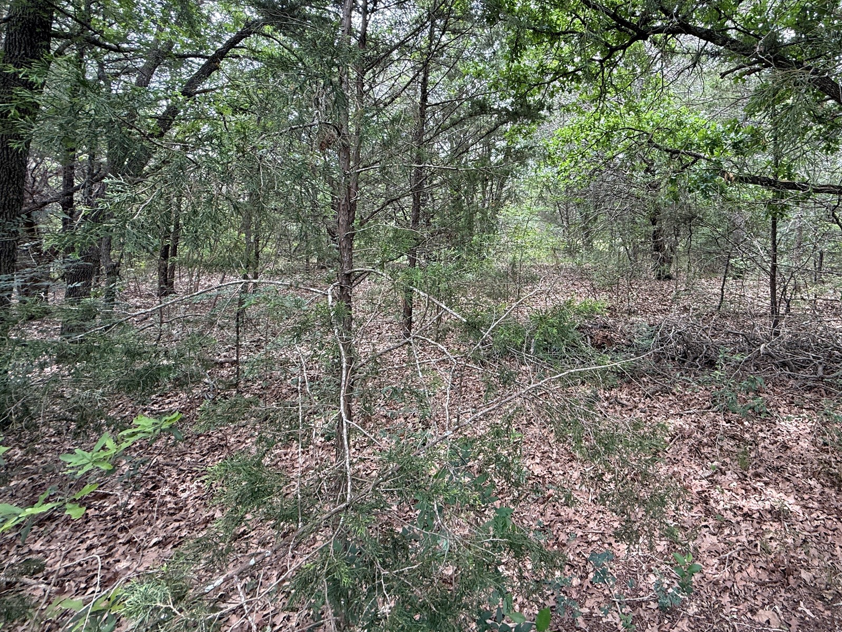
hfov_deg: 85.8
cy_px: 244
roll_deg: -0.5
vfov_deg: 70.6
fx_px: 438
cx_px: 532
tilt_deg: -0.2
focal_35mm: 18
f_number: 2.2
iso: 64
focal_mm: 2.22
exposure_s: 1/99
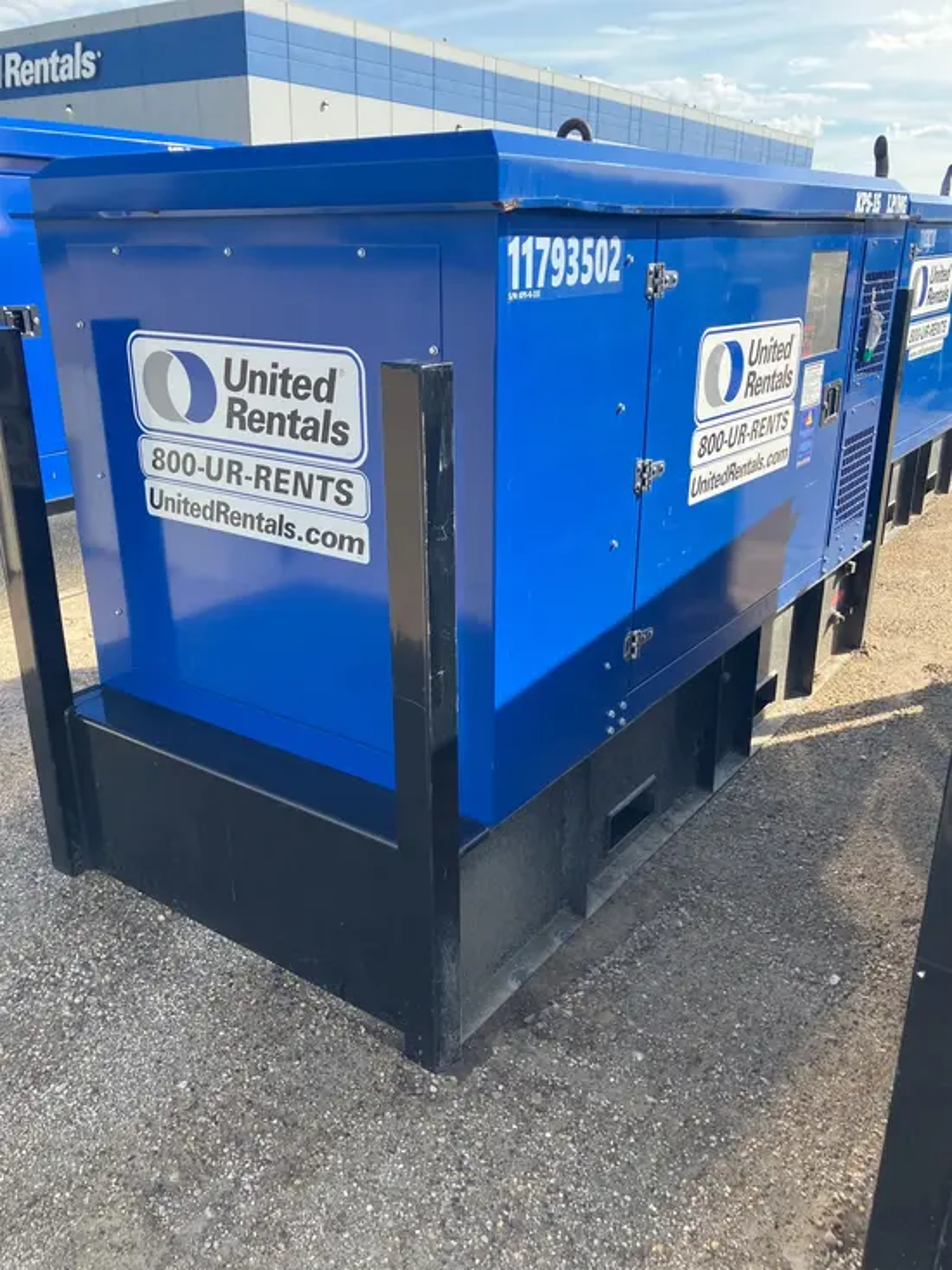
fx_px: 1026
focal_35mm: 28
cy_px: 635
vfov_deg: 63.4
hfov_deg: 49.8
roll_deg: -1.7
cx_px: 476
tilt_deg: -19.6
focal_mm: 3.99
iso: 32
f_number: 1.8
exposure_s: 1/506
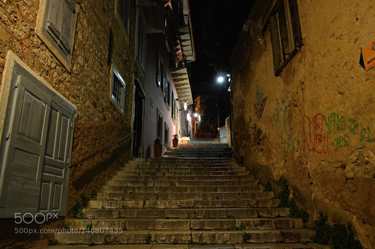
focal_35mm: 27
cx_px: 188
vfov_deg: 47.9
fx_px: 281
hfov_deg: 67.4
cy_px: 124
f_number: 3.5
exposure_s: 1/15
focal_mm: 18
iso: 3200
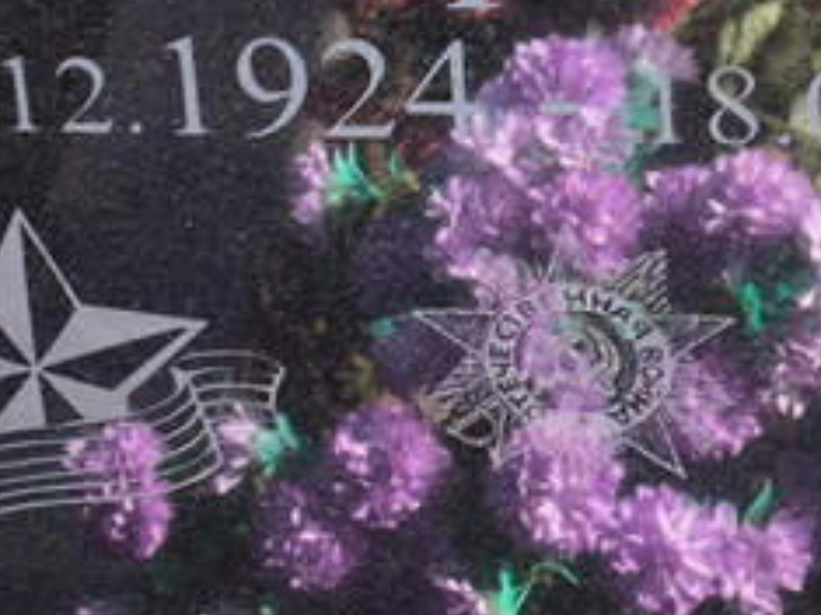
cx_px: 250
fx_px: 4030
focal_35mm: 170
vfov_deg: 8.5
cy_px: -346
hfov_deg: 11.6
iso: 50
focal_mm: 4.71
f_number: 1.7
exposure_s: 1/191
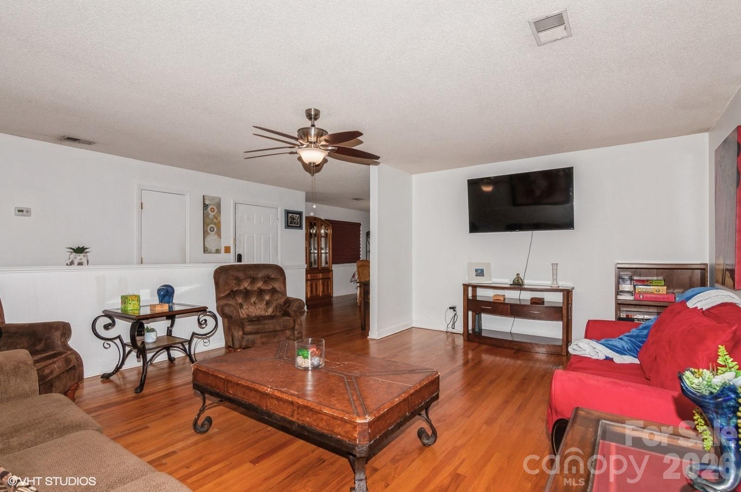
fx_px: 339
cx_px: 370
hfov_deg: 95.1
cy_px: 246
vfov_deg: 71.9
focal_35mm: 16
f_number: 8
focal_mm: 11
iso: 200
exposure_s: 1/60
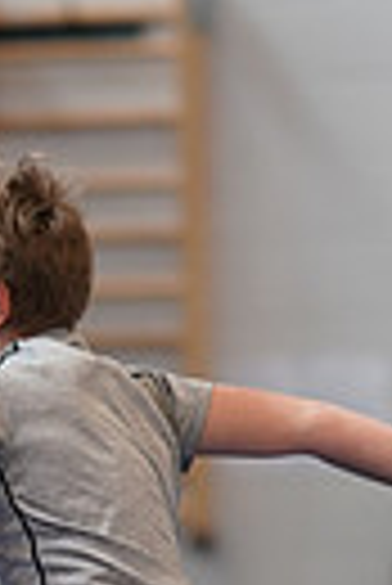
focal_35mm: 378
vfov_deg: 5.4
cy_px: 536
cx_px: 110
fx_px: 6157
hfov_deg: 3.6
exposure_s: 1/500
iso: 320
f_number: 1.4
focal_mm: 85
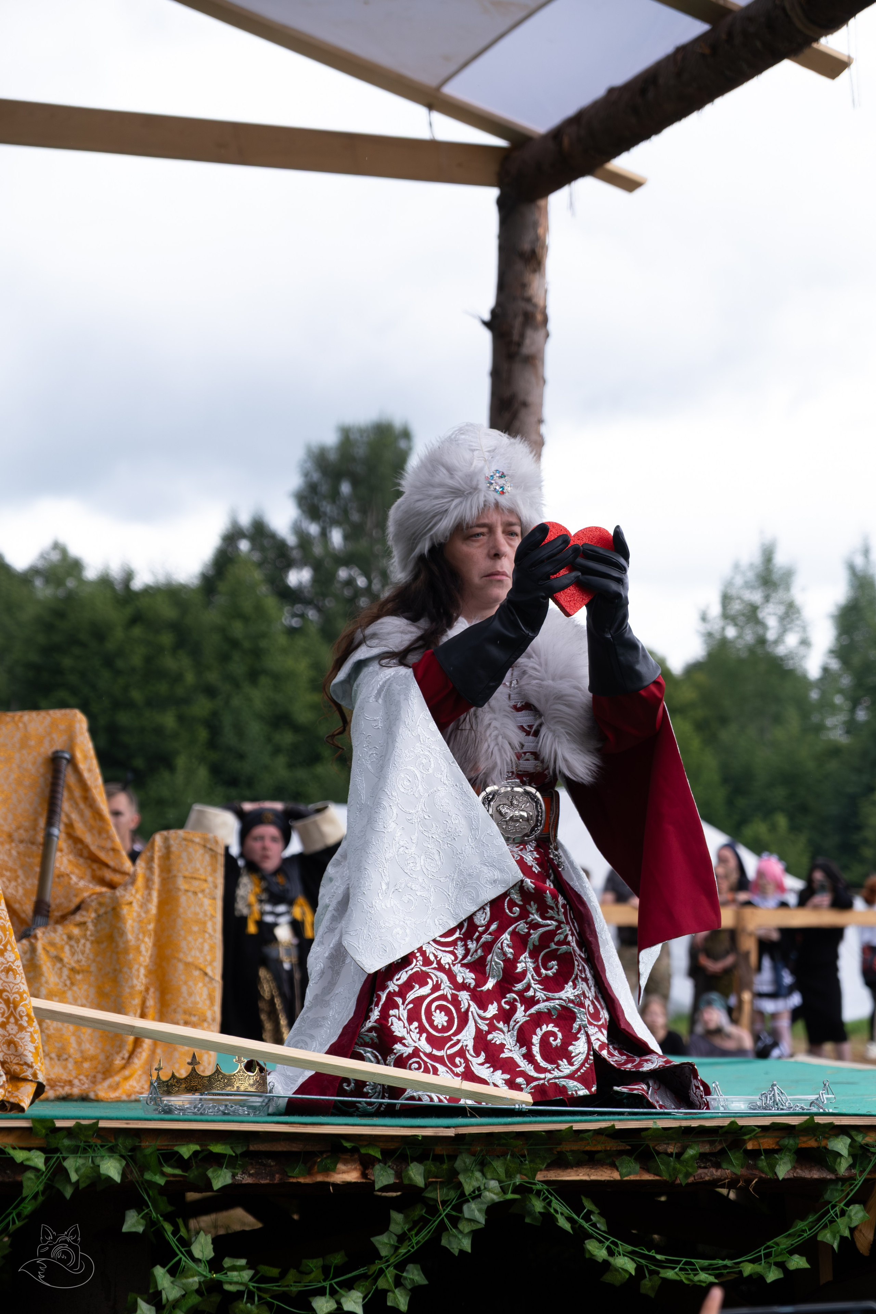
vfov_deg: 24.5
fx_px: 3029
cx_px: 438
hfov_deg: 16.5
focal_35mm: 83
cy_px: 657
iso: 500
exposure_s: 1/1250
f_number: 3.6
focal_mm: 55
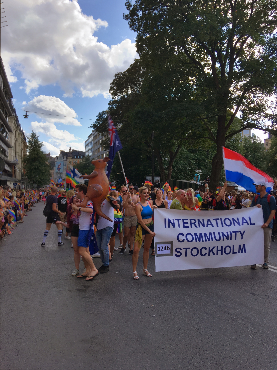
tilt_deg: -0.6
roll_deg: -1.1
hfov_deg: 48.2
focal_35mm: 29
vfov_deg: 61.7
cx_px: 138
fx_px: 310
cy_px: 185
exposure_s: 1/2959
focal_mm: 4.15
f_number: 2.2
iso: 25
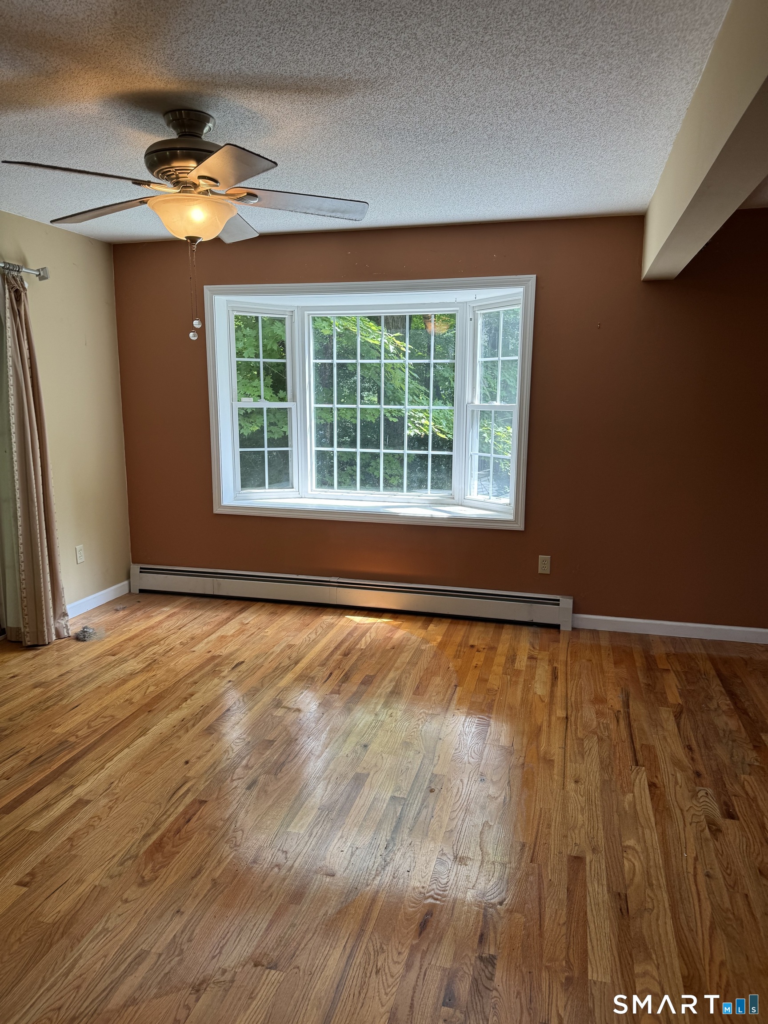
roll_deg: +1.3
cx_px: 384
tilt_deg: -11.0
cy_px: 512
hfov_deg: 56.8
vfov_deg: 71.6
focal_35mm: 24
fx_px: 710
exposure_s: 1/120
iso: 64
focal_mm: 6.76
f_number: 1.78
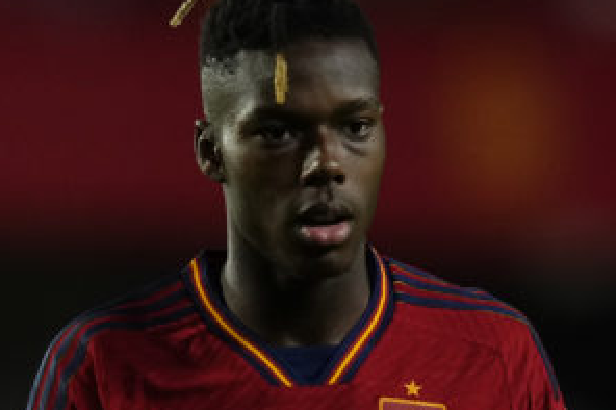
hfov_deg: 1.5
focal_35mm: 1384
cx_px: 493
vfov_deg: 1.0
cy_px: 486
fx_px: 23668
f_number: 3.2
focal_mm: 400
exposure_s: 1/2000
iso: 2000
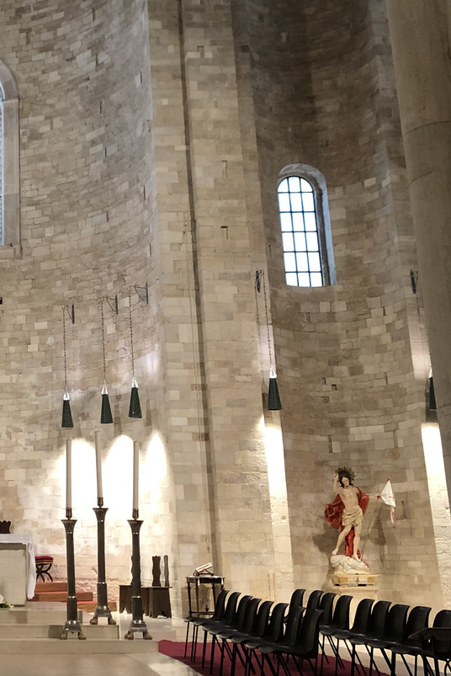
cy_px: 212
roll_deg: +0.4
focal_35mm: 58
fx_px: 1089
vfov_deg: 34.1
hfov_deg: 22.3
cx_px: -21
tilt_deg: +17.5
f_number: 1.8
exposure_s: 1/17
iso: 40
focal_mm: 4
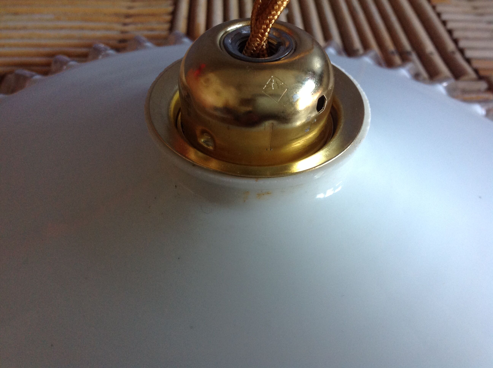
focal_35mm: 35
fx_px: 498
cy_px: 184
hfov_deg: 52.7
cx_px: 246
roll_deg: -2.9
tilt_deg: -43.5
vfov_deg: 40.6
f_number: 2.4
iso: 125
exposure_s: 1/15
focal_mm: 4.28
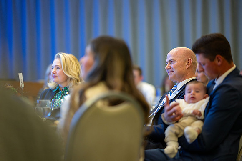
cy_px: 80
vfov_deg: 13.0
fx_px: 706
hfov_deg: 19.5
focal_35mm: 105
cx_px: 121
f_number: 1.4
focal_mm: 105
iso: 3200
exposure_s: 1/400
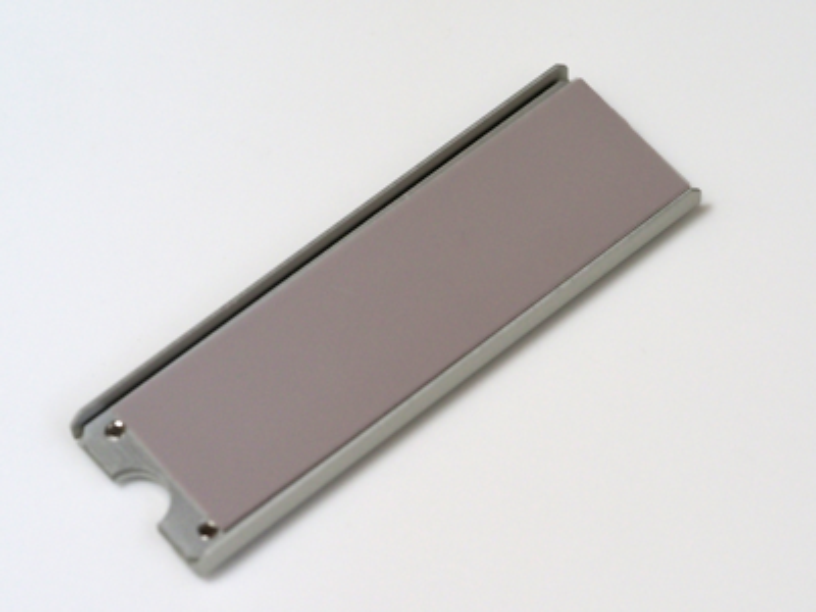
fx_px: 2829
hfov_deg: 16.4
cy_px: 306
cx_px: 408
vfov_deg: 12.3
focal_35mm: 120
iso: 1600
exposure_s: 1/125
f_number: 5
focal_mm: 60
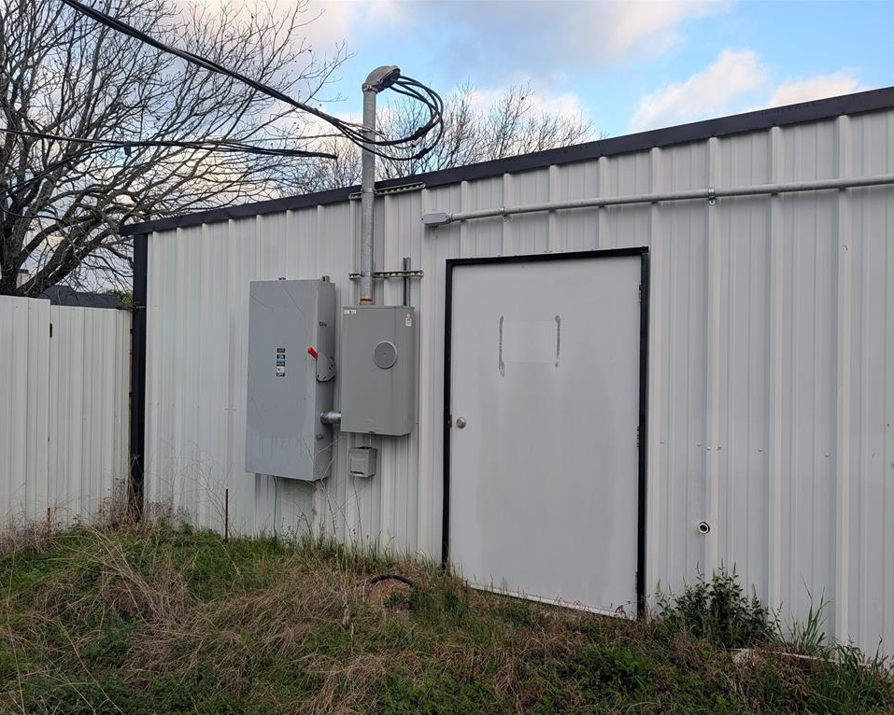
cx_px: 421
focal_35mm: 25
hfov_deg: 68.0
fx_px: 662
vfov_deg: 56.8
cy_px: 358
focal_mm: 6.9
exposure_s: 1/258
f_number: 1.68
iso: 24
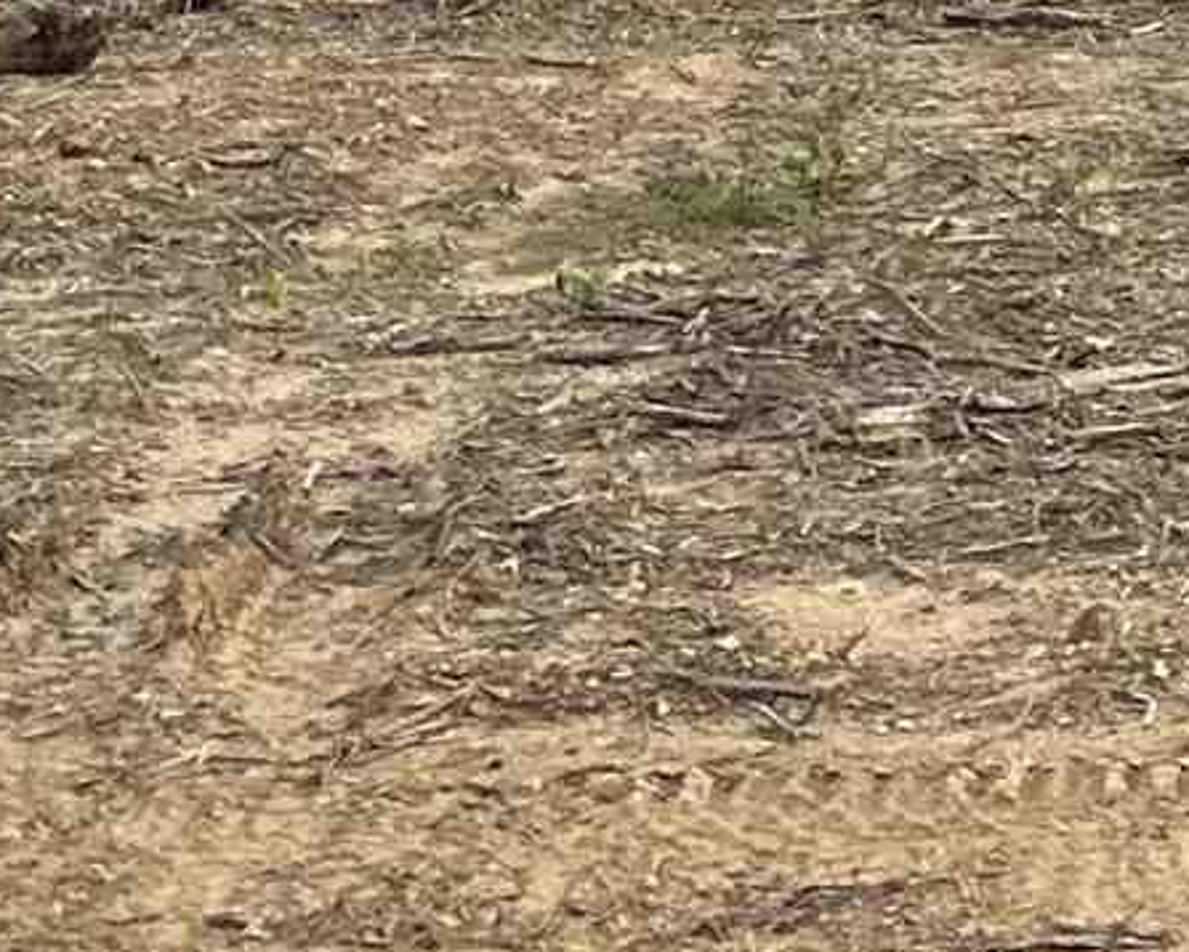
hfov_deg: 10.9
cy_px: -1901
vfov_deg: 8.2
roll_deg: -0.7
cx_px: 2351
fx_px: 5668
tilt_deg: +9.0
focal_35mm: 161
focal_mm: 6.86
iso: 64
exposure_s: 1/121
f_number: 1.78
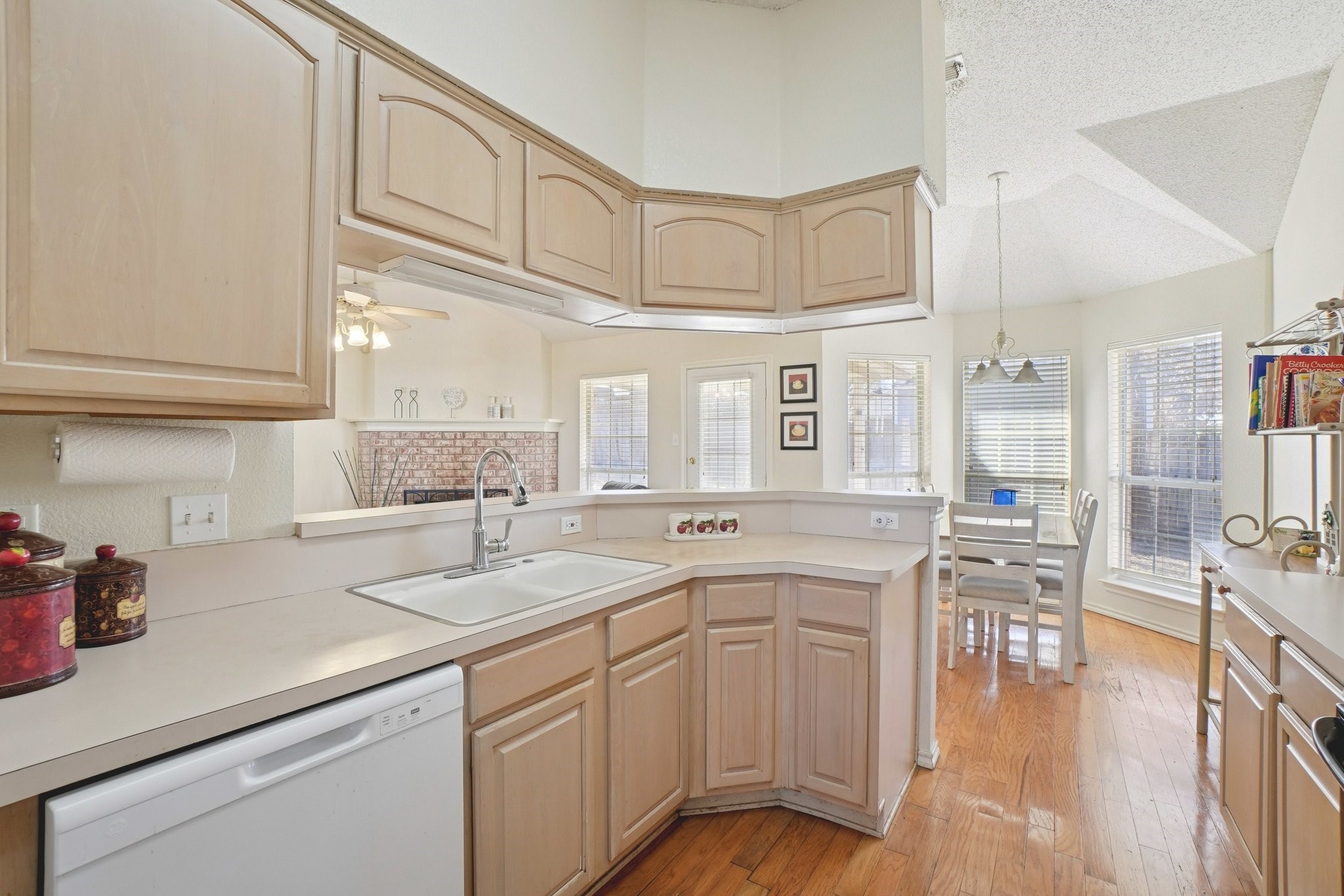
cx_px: 672
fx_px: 560
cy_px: 448
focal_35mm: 15
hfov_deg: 100.4
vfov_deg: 77.3
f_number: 8
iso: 400
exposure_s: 1/15
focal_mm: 10
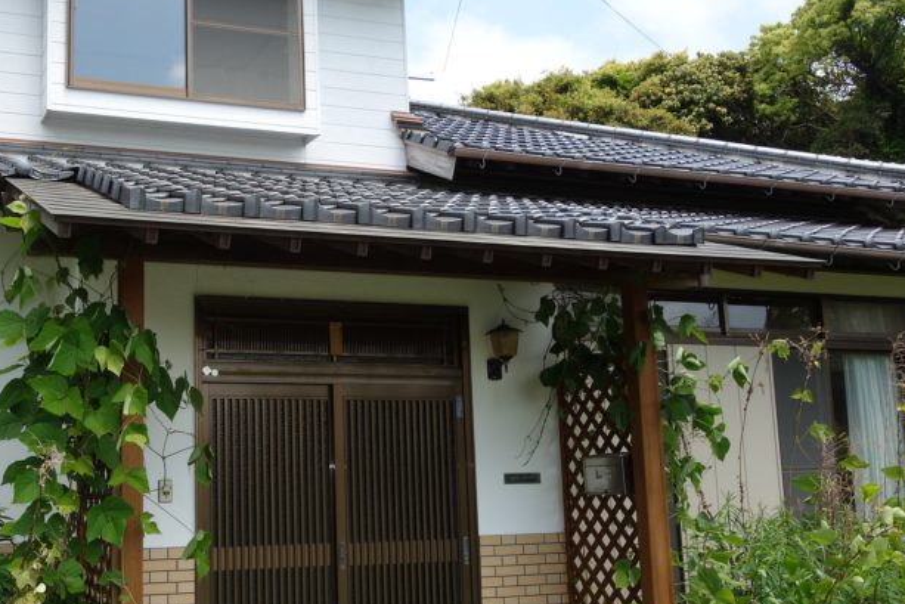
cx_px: 251
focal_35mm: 42
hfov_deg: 45.1
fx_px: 1056
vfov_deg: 31.9
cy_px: 298
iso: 125
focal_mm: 10.4
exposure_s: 1/200
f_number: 5.6
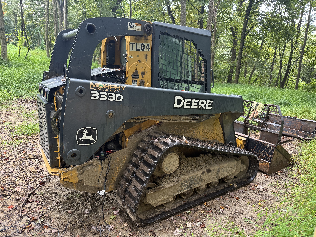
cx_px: 158
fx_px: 219
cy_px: 118
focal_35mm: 24
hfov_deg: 71.6
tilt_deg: -16.5
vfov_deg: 56.8
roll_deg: -1.5
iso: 200
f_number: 1.78
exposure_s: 1/108
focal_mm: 6.76
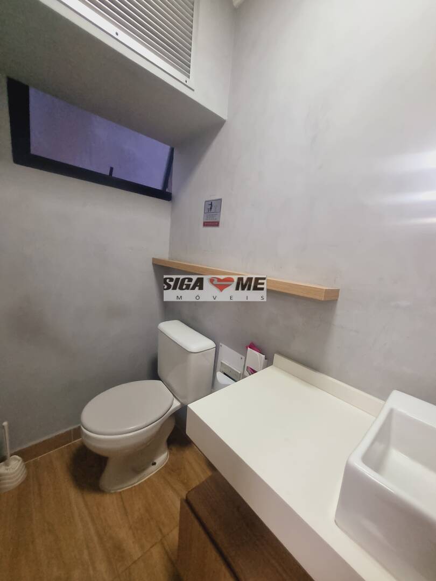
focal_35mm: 13
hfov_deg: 89.9
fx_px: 218
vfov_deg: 106.2
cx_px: 218
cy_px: 290
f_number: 2.2
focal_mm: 1.74
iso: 320
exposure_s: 1/60
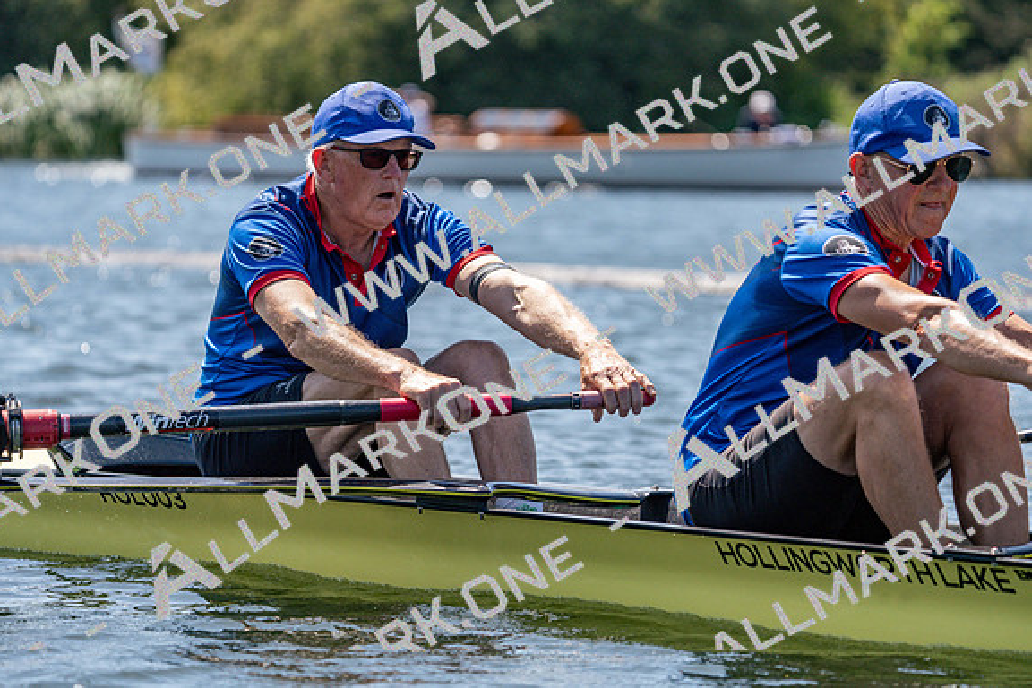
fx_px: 7367
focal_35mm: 257
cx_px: 514
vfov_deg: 5.3
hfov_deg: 8.0
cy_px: 343
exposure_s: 1/2000
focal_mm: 255
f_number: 5.6
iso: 400
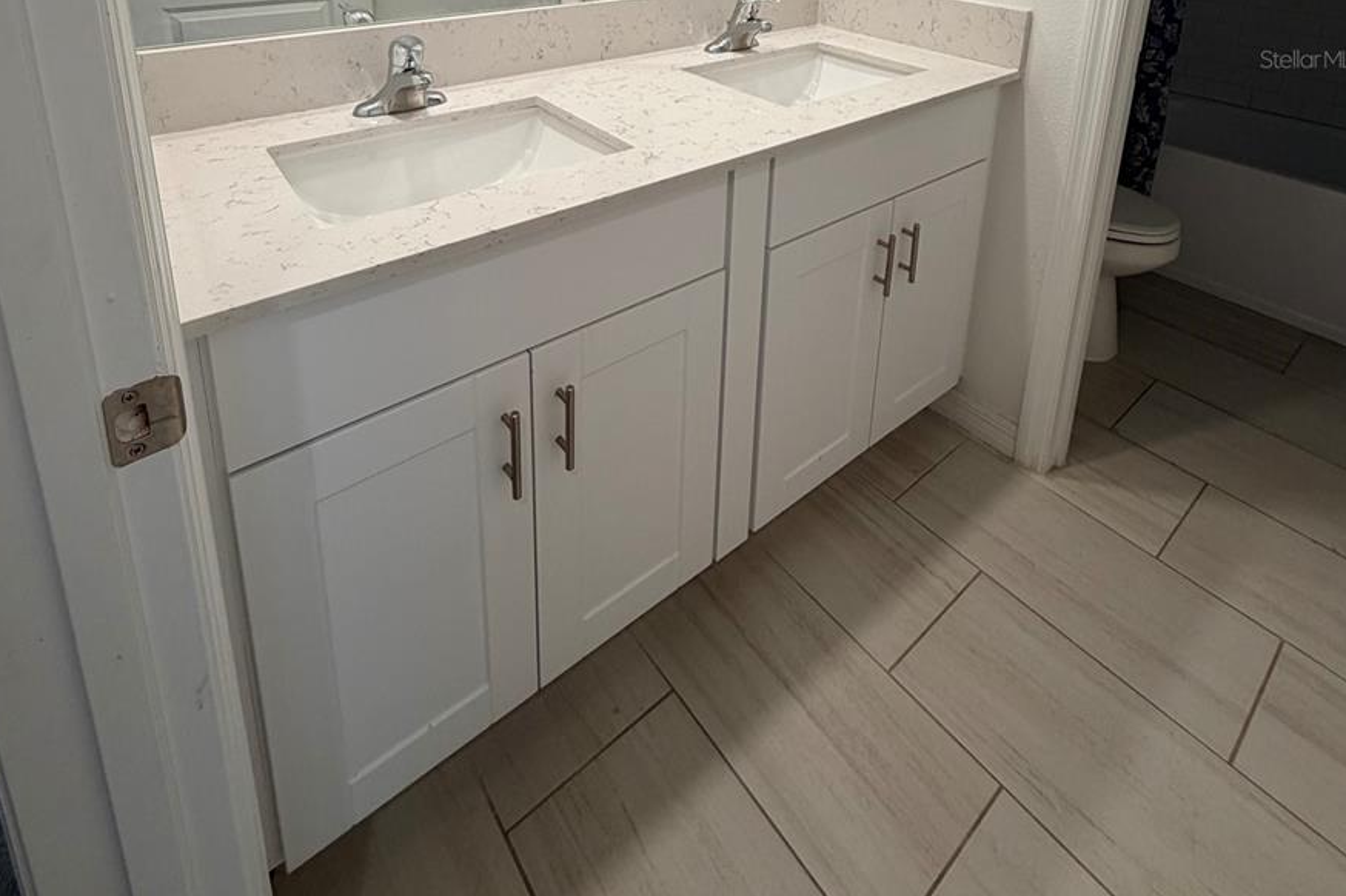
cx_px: 676
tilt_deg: -14.1
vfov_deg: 52.7
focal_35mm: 20
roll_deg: -1.2
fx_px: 747
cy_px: 59
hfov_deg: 84.0
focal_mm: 2.22
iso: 125
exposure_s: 1/120
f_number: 2.2
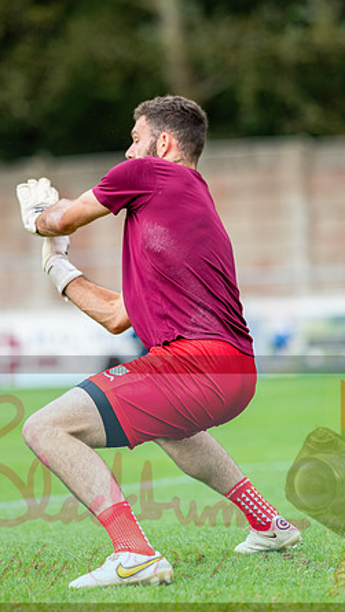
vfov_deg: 8.7
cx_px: 147
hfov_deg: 4.9
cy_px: 274
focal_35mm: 247
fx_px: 4015
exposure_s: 1/1200
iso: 160
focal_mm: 135
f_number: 1.8
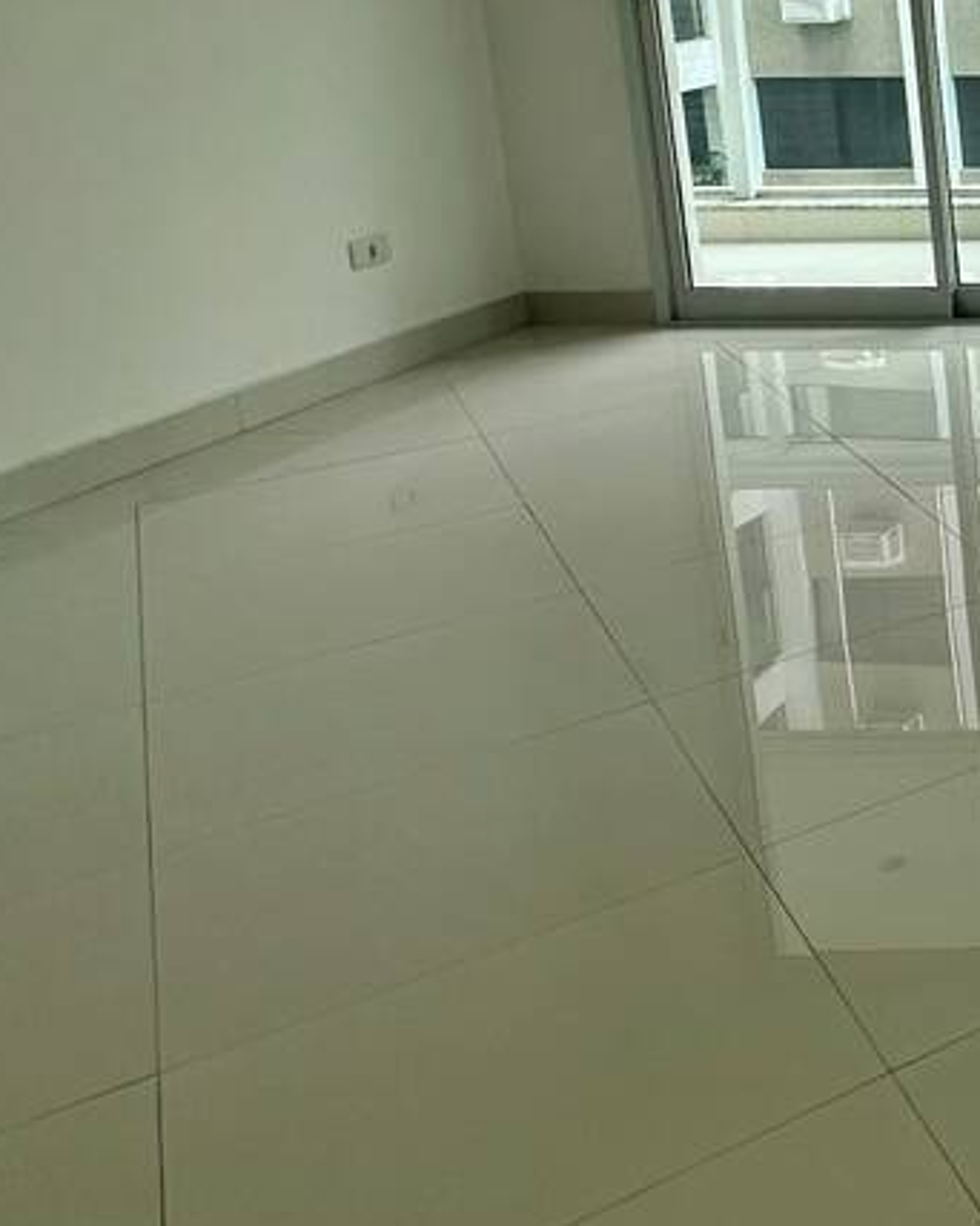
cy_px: 146
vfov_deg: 37.9
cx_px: 1771
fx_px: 1669
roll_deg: +0.2
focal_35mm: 46
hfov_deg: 21.3
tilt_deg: -10.0
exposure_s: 1/158
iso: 40
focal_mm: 2.22
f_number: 2.2
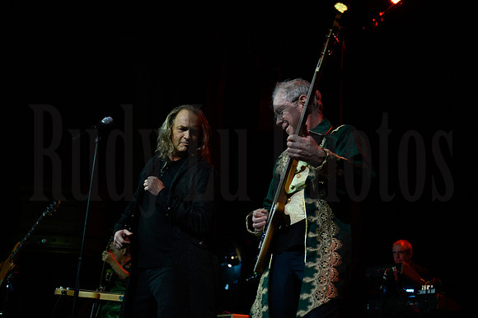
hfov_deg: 39.6
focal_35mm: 50
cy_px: 159
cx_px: 239
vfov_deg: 27.0
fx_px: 663
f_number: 2.8
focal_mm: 50
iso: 6400
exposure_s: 1/400
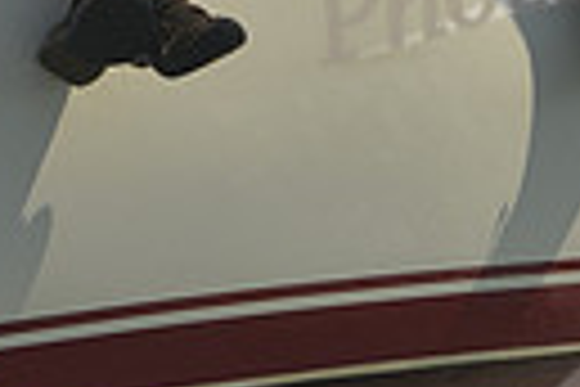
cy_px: -223
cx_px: 85
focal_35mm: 314
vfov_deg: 4.3
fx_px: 5058
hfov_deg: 6.6
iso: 280
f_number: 9
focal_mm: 70
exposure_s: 1/1000
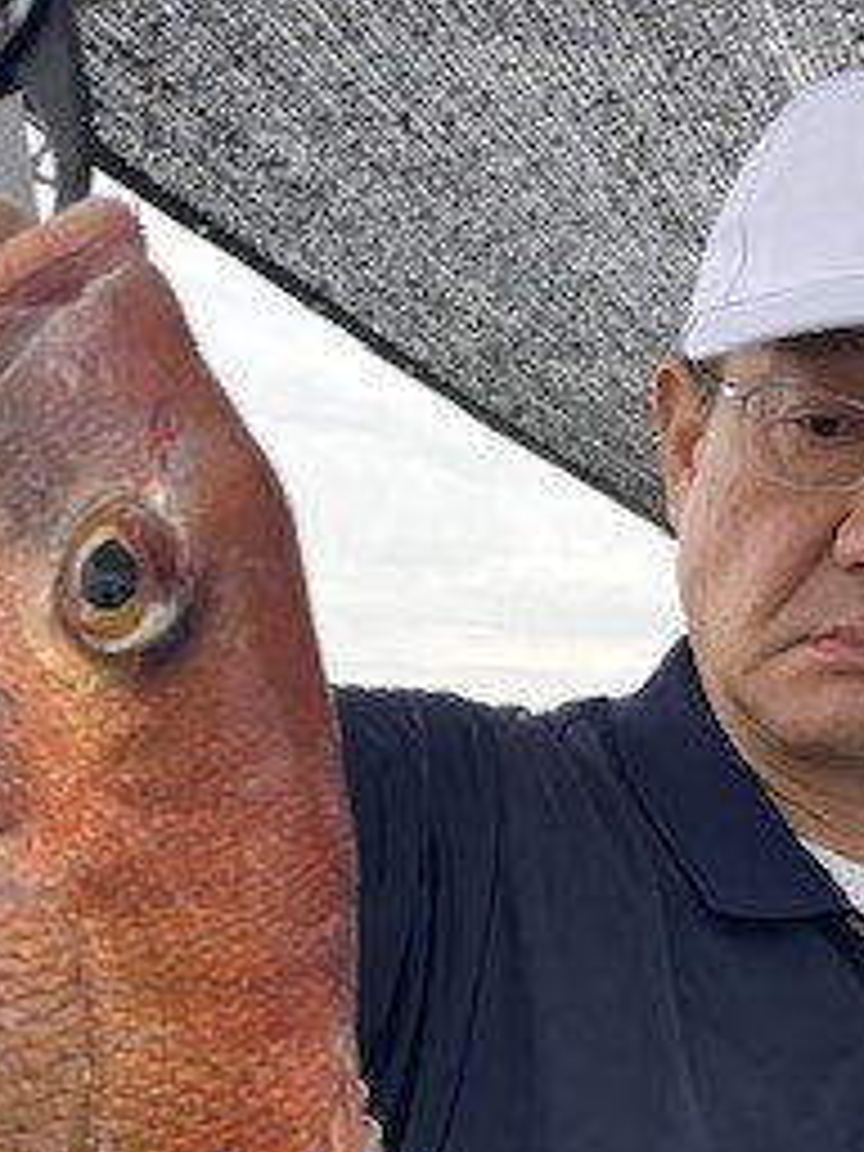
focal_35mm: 65
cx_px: 504
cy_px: 1256
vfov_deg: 27.4
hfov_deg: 22.6
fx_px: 2163
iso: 32
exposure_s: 1/121
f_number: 1.6
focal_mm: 4.2
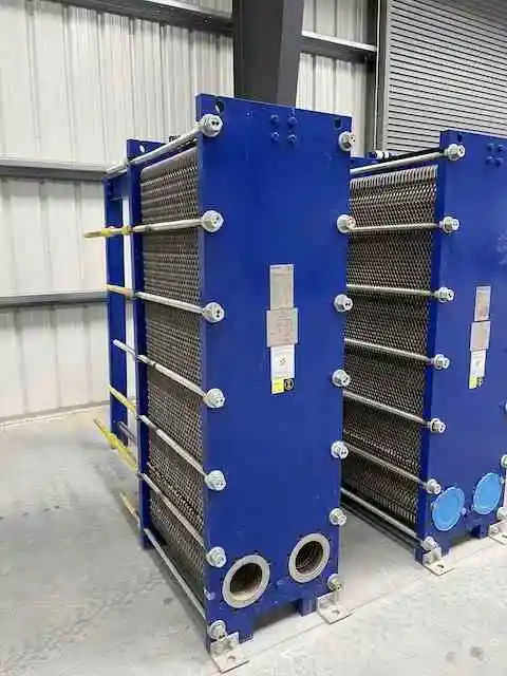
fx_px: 508
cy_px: 338
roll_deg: +1.6
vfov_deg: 67.3
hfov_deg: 53.1
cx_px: 254
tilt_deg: -8.2
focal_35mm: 26
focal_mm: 5.1
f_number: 1.6
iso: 160
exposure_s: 1/60
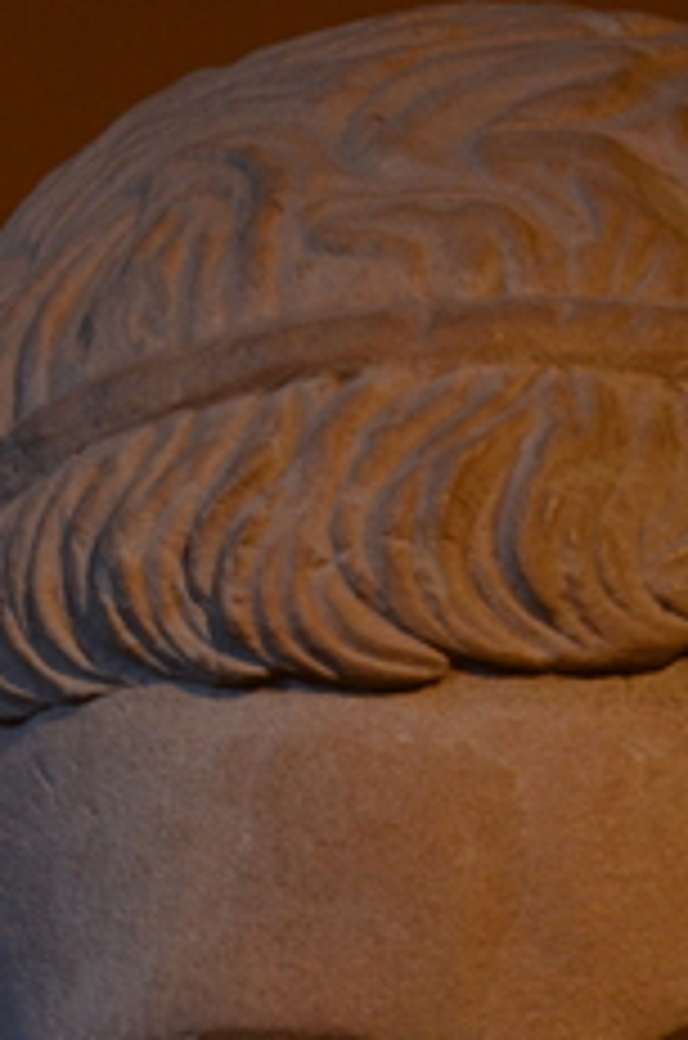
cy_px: 1328
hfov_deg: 5.5
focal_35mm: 250
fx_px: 7199
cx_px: 531
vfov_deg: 8.2
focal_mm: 58
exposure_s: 1/50
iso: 1000
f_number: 5
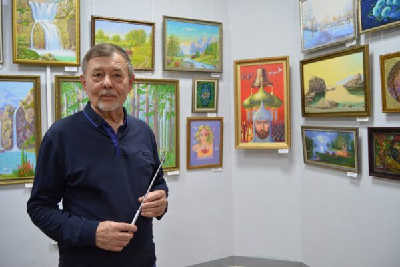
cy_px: 134
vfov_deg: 47.9
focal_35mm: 27
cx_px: 200
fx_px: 300
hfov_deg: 67.4
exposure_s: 1/30
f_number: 5
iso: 900
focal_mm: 18
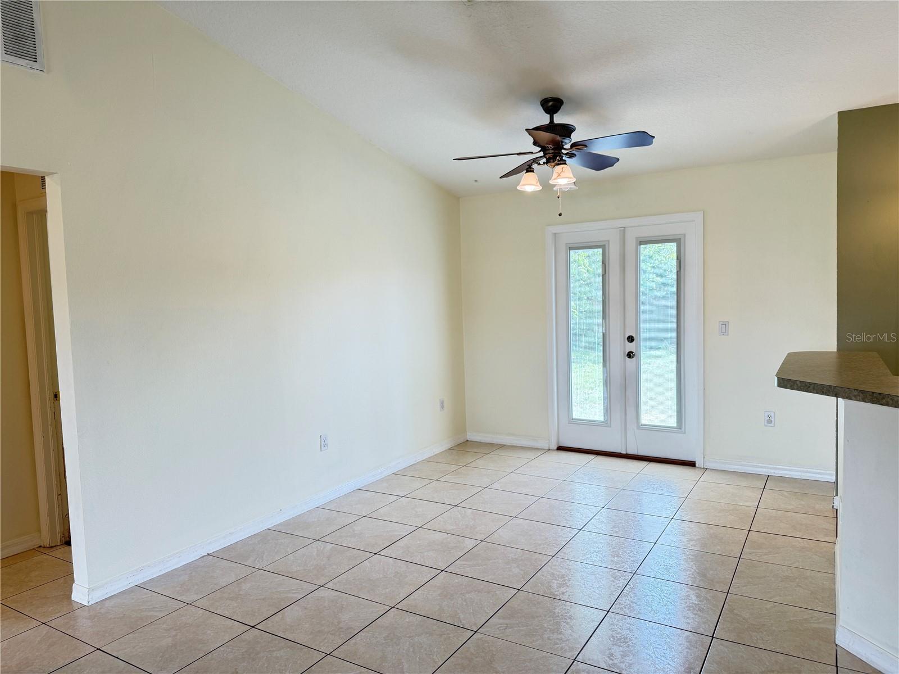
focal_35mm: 24
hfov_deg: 71.6
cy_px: 337
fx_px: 623
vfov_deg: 56.8
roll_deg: +1.7
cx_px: 450
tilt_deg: -3.3
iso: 100
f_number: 1.78
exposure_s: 1/120
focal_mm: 6.76
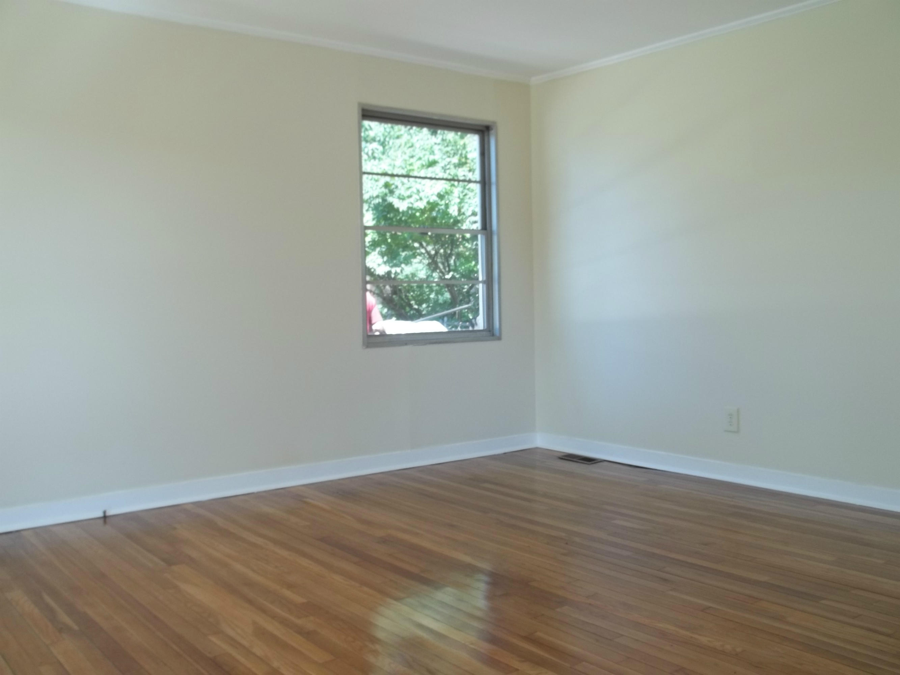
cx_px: 450
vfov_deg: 42.9
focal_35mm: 33
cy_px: 338
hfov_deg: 55.4
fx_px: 858
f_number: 3.3
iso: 64
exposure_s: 1/40
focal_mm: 5.9
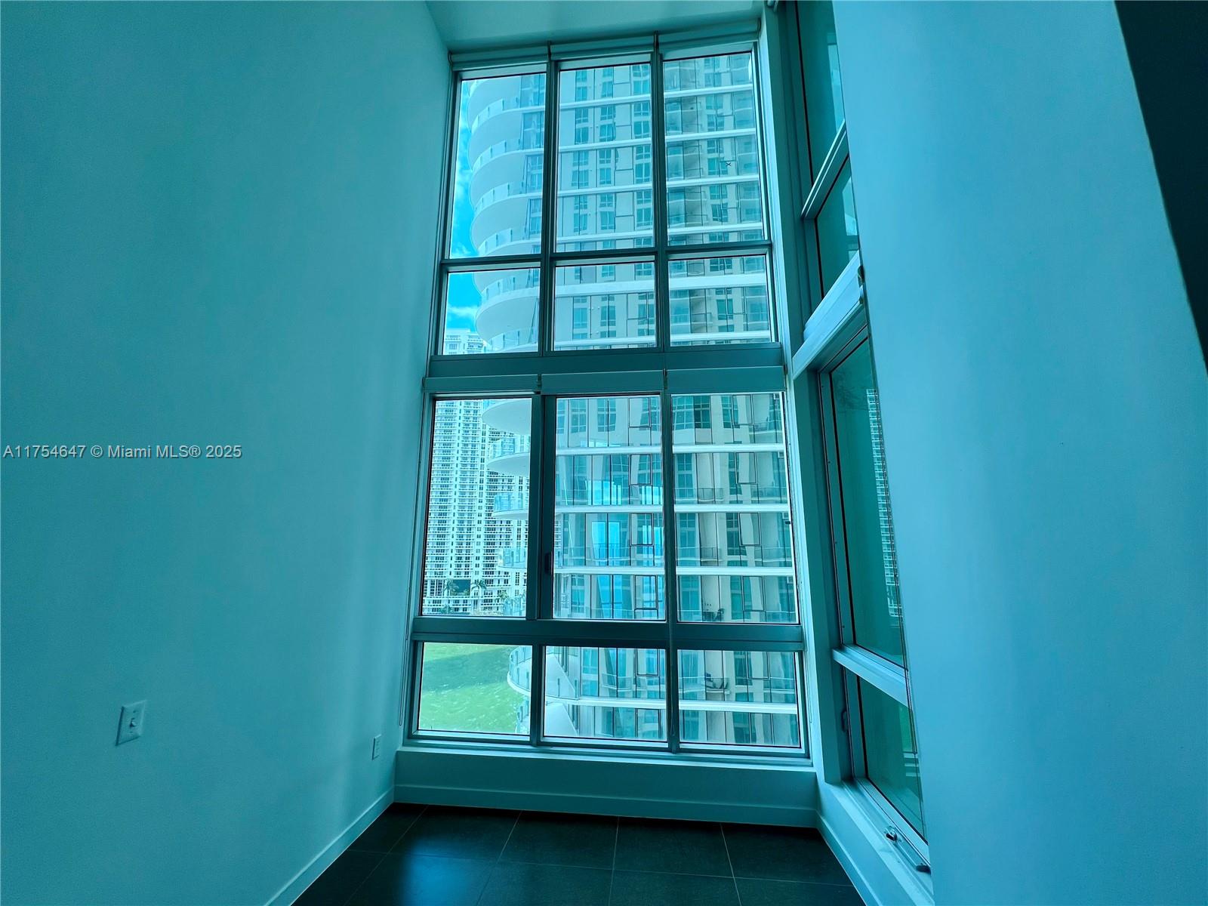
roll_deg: -0.7
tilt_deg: +10.8
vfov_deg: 89.9
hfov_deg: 106.2
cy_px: 453
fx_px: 454
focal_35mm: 13
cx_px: 604
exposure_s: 1/255
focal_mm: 1.57
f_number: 1.8
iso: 32
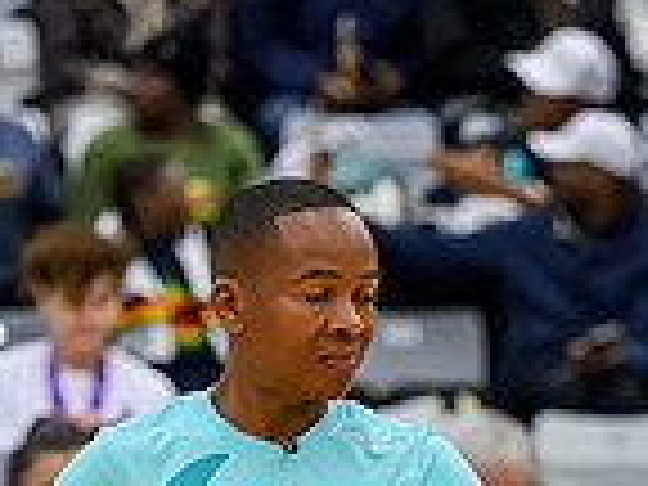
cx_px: 791
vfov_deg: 2.5
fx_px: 11157
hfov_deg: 3.3
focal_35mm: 596
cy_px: 921
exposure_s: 1/1250
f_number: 3.2
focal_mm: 130
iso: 4000
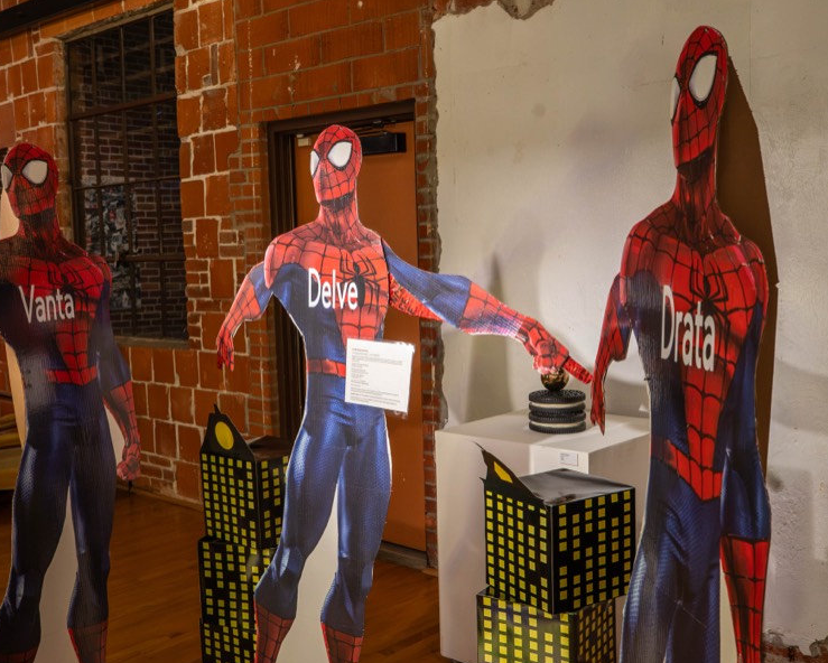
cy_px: 332
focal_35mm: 40
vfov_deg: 37.4
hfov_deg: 45.5
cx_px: 327
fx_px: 981
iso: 12800
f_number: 8
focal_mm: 35
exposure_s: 1/125
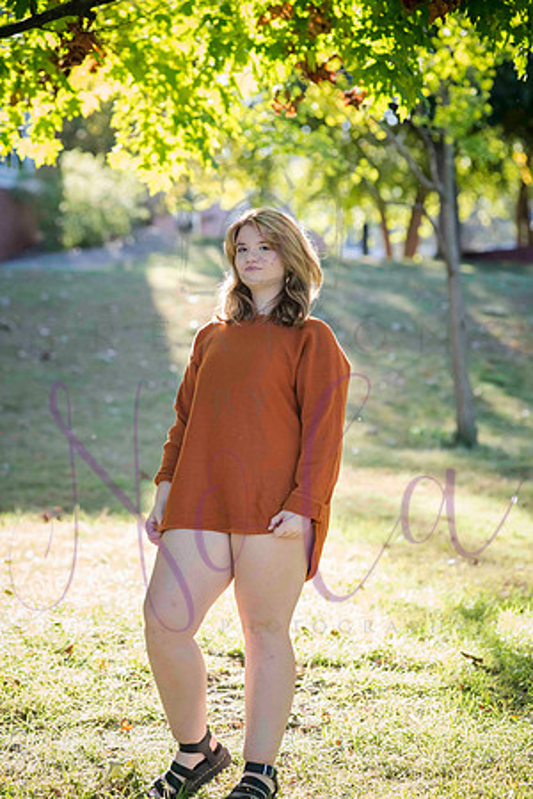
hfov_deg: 11.0
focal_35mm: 125
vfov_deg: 16.4
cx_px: 266
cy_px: 400
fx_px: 2776
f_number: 5
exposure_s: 1/400
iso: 800
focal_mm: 125
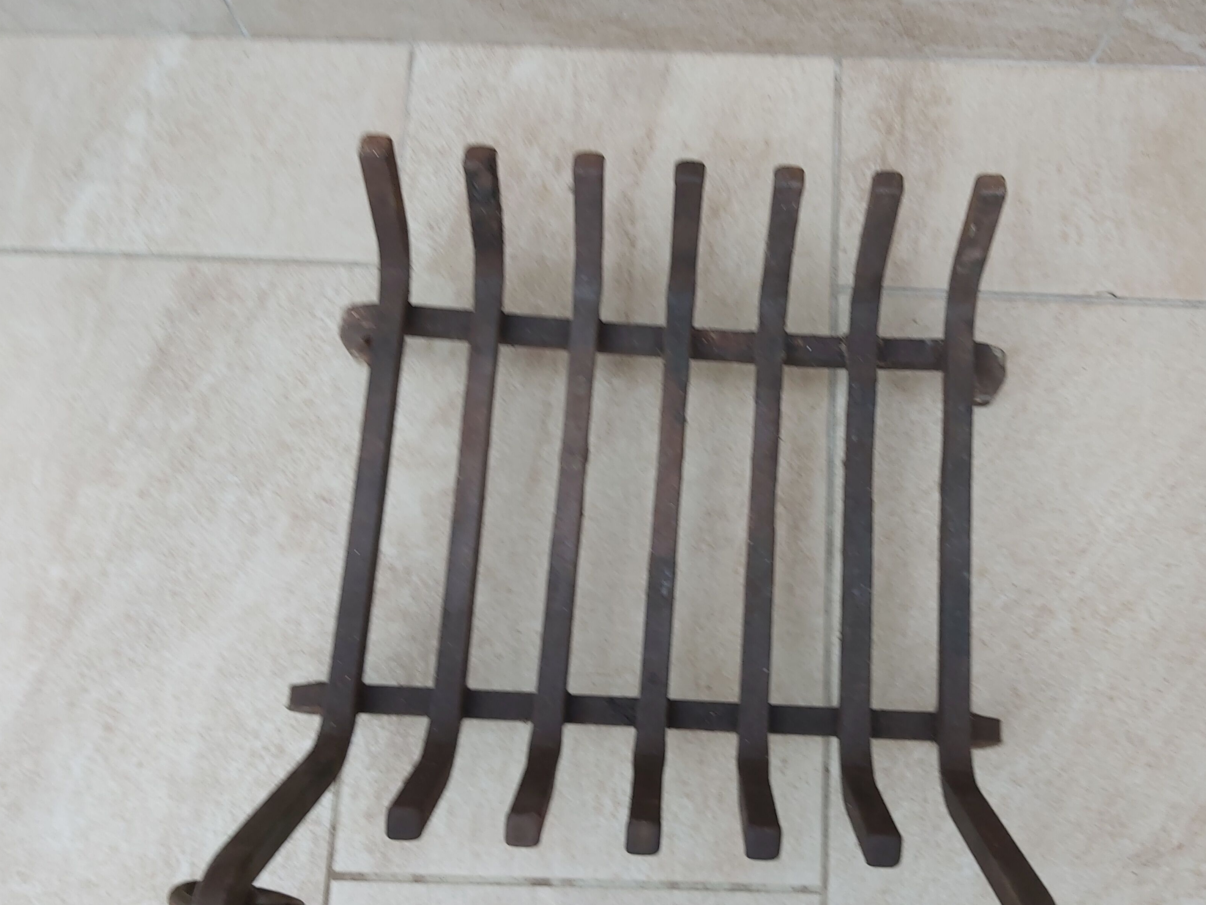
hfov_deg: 55.0
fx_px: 1150
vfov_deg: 42.9
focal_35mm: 33
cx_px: 718
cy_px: 493
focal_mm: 3.92
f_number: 1.7
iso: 100
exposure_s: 1/50
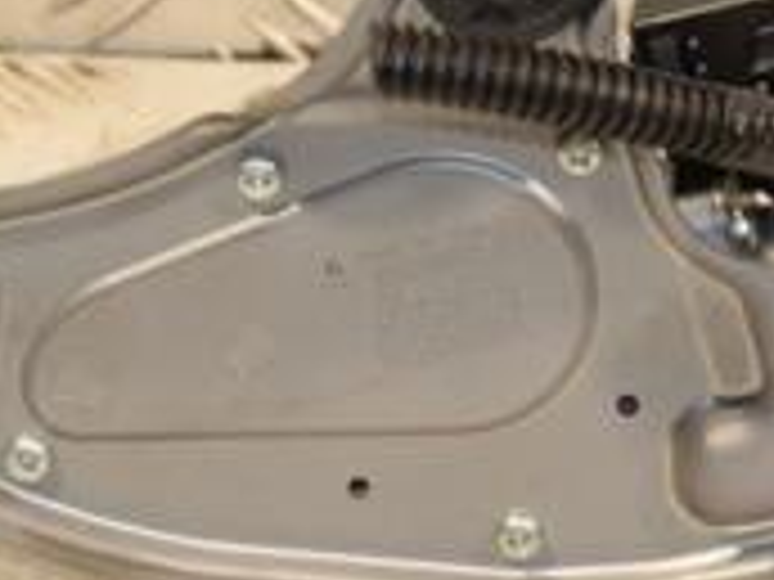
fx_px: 7871
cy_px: 0
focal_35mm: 352
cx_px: 688
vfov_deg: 4.2
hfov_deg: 5.6
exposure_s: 1/200
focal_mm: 70
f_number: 6.3
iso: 800
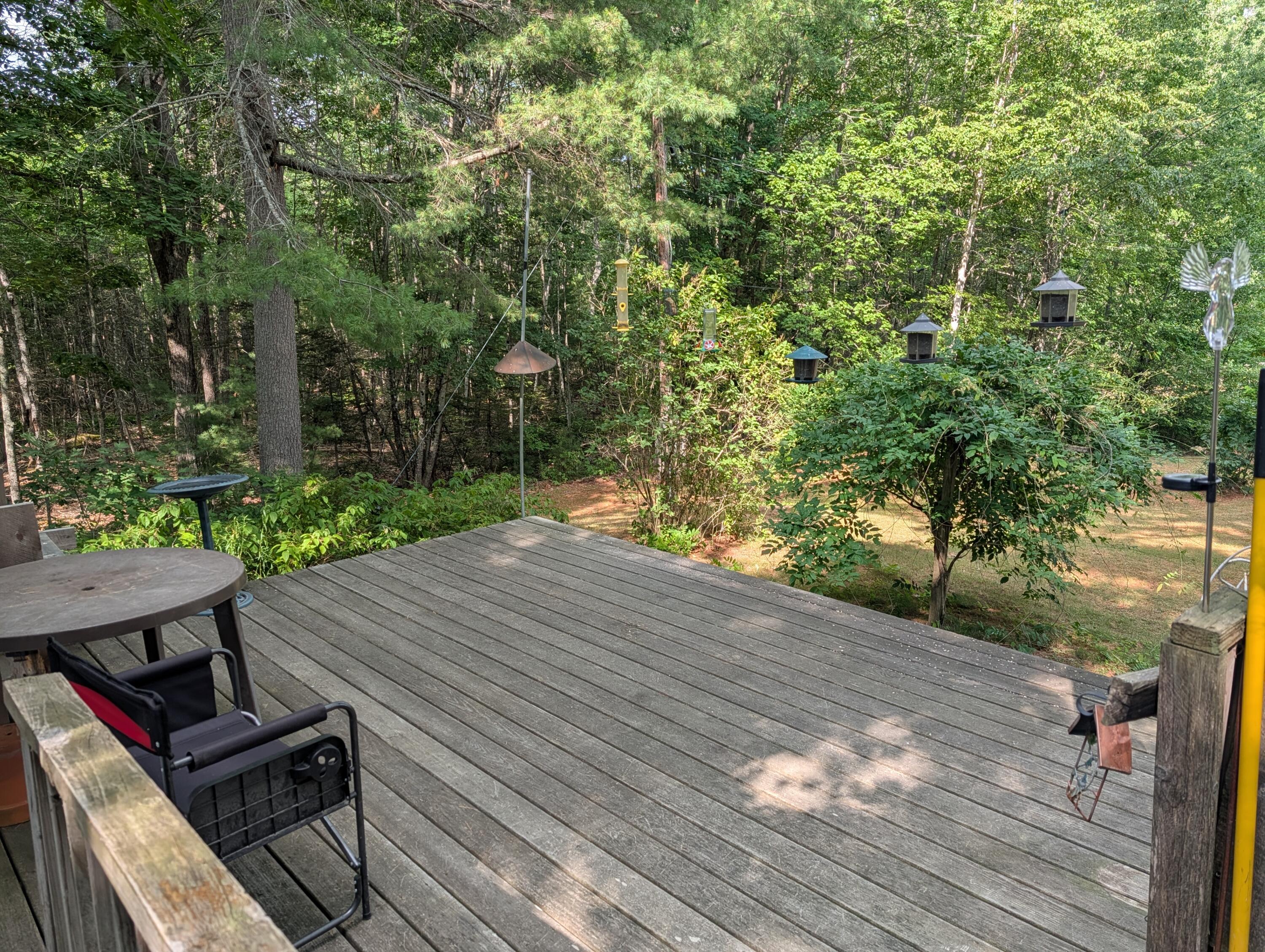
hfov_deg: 71.5
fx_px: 878
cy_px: 476
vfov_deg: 56.9
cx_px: 632
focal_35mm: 24
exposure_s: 1/195
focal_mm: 6.9
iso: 18
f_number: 1.68
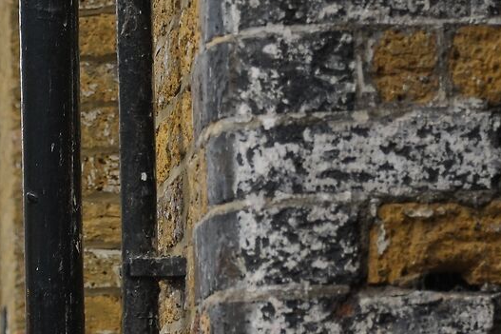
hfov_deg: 9.6
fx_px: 2727
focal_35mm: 196
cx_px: -566
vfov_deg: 6.9
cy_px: 472
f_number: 4
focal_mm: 43
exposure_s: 1/250
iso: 320
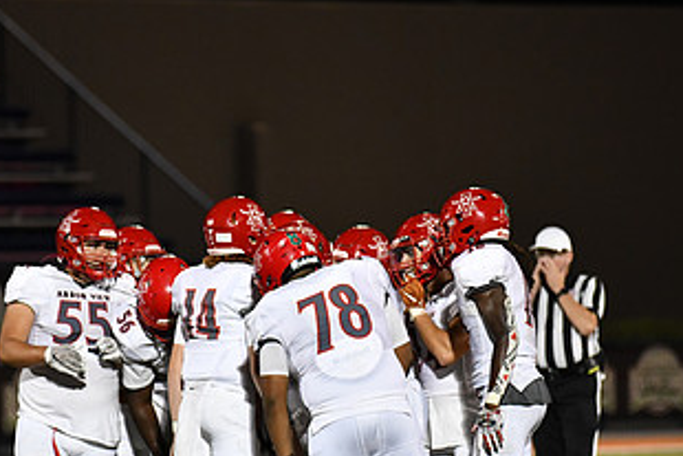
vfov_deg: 3.7
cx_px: 273
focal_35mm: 374
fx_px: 7099
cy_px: 371
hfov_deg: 5.5
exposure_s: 1/1250
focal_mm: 200
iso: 3200
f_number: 2.8
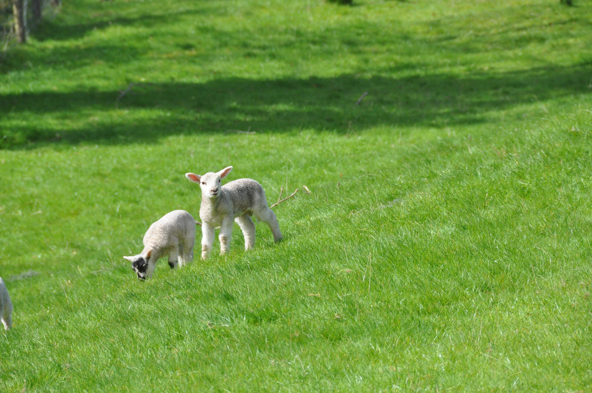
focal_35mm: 300
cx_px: 296
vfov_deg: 4.6
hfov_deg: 6.9
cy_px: 196
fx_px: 4927
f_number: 9
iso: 1000
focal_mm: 200
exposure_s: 1/1250
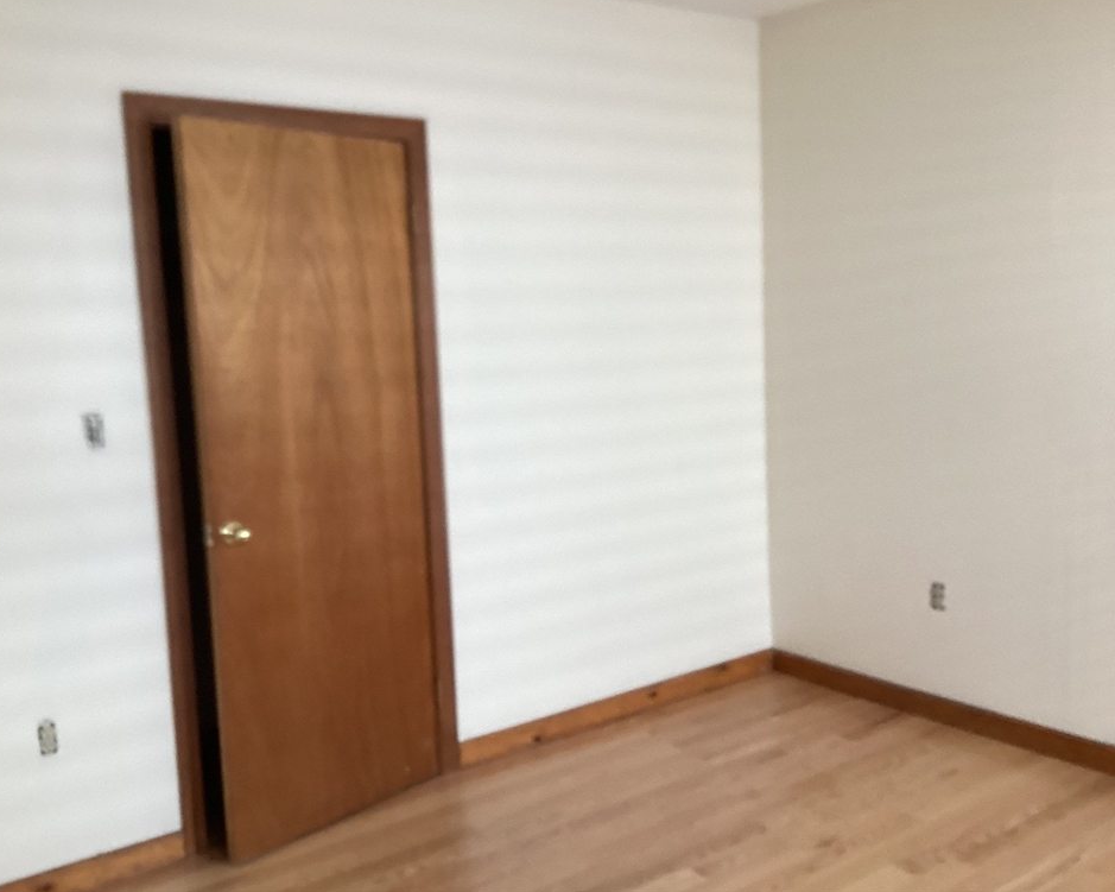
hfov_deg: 54.2
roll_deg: +2.5
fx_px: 1089
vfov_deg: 44.5
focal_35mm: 33
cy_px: 439
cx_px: 517
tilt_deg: -10.8
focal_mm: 3.3
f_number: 2.4
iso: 160
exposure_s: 1/60
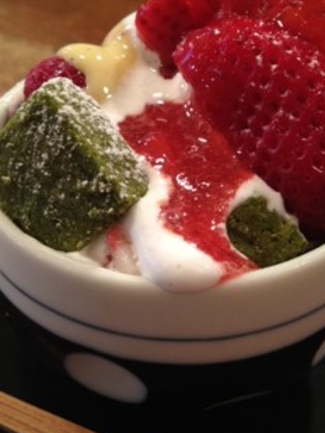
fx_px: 638
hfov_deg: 28.6
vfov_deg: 37.5
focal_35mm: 51
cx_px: 147
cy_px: 231
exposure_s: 1/20
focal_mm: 4.28
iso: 125
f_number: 2.4
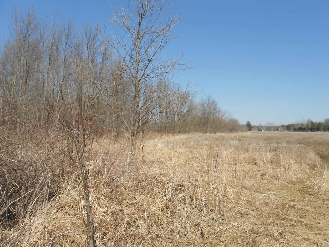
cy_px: 124
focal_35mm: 26
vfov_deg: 53.1
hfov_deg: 67.3
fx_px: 247
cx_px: 164
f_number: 3.2
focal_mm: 4.6
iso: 80
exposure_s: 1/1250
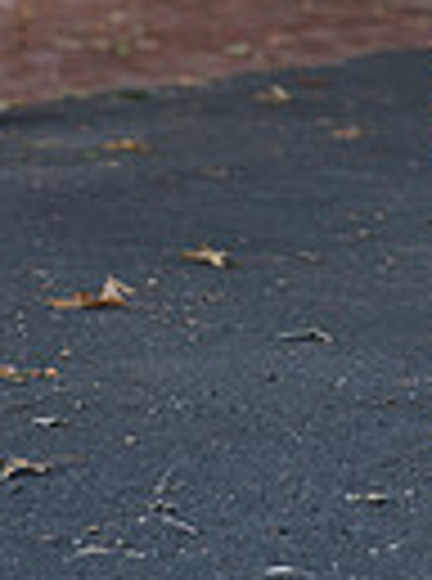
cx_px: 558
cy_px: -297
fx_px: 4783
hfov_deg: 5.1
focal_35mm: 286
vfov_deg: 6.8
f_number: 4.5
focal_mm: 85
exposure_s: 1/250
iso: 800
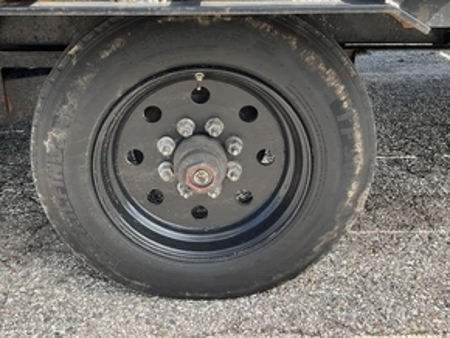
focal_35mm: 40
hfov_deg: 46.3
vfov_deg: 36.0
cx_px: 168
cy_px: 149
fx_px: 520
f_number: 1.8
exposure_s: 1/226
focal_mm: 3
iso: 25
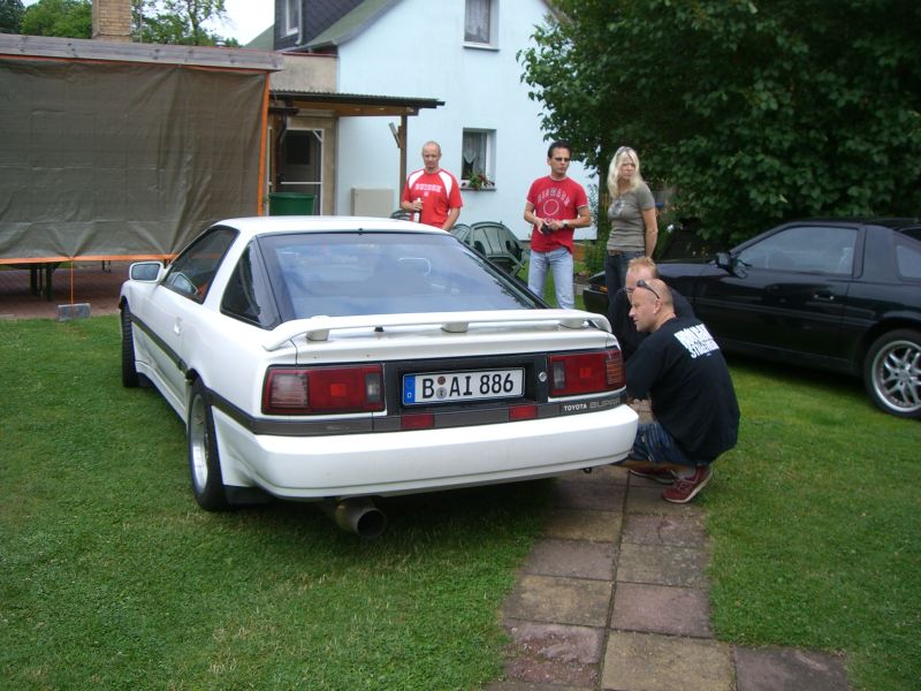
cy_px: 346
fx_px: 1011
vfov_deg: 37.7
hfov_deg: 49.0
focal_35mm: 38
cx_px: 460
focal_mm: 6.2
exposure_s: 1/320
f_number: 4.3
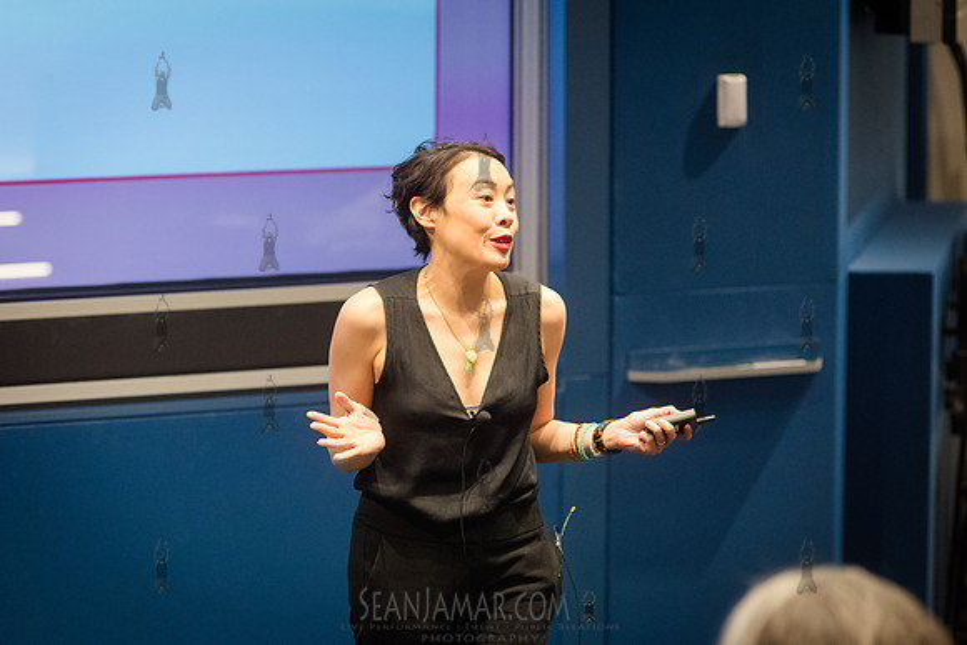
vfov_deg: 8.7
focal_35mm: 157
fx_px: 4218
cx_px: 484
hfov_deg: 13.1
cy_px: 322
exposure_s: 1/250
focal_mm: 145
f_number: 4
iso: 5000
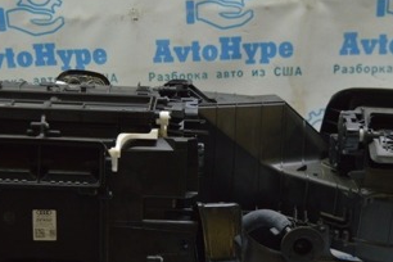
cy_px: 225
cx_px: 188
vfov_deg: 18.7
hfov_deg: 28.1
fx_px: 786
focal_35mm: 72
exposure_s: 1/80
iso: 400
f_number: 3.8
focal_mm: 23
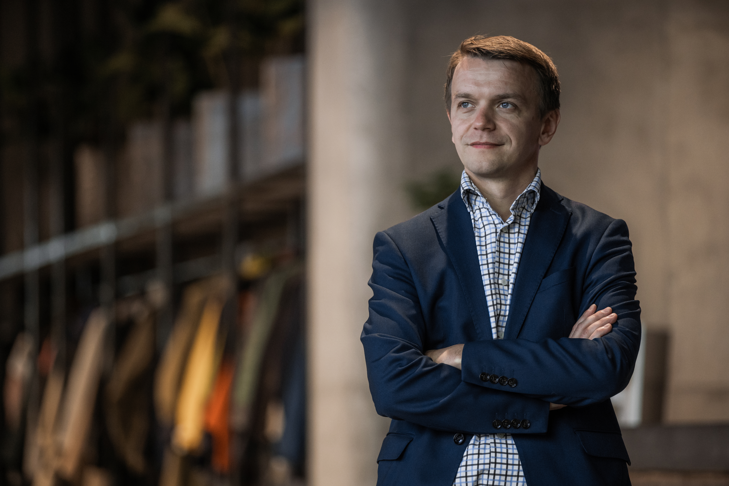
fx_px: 3240
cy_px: 243
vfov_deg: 8.6
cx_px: 364
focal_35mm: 160
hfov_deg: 12.8
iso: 2000
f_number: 2.8
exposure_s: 1/200
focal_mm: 160
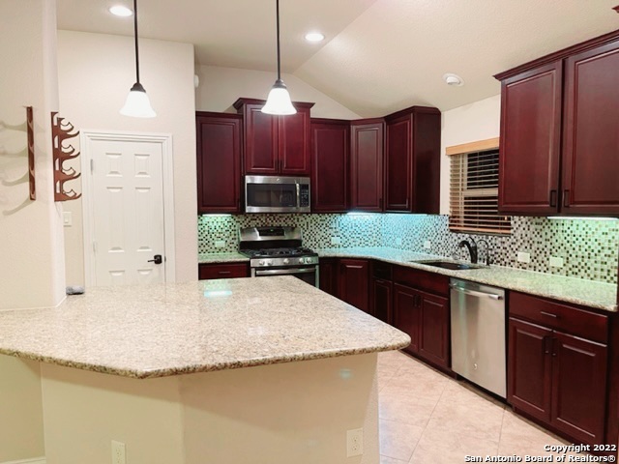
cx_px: 310
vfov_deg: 53.1
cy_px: 232
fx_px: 465
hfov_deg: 67.3
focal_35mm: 26
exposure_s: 1/60.2
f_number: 1.6
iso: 320
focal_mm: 5.1
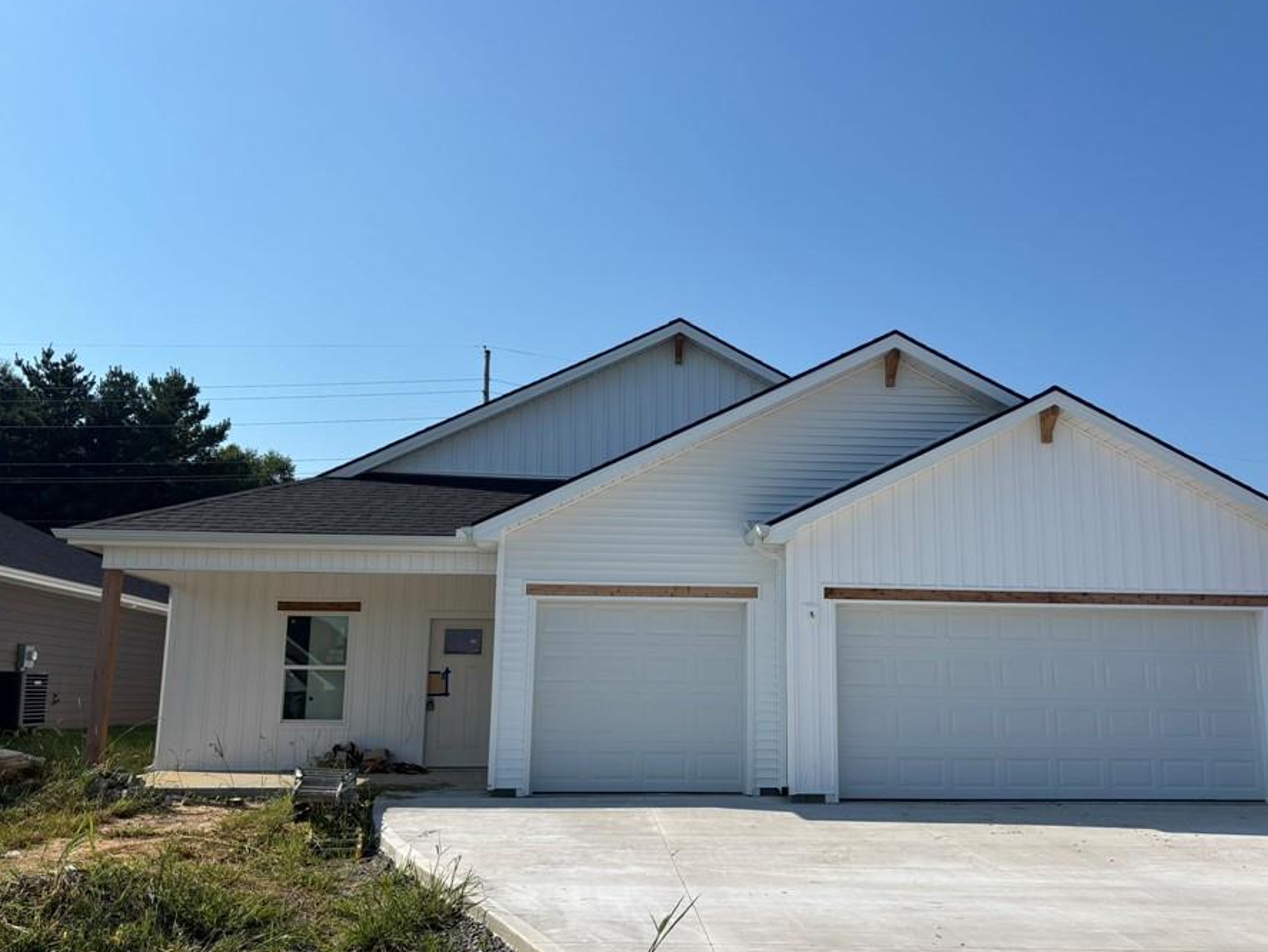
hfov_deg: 59.8
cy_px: 509
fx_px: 1099
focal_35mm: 30
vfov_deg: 46.8
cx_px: 692
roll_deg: -0.4
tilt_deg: +9.2
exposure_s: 1/5348
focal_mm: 5.96
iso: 50
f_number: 1.6
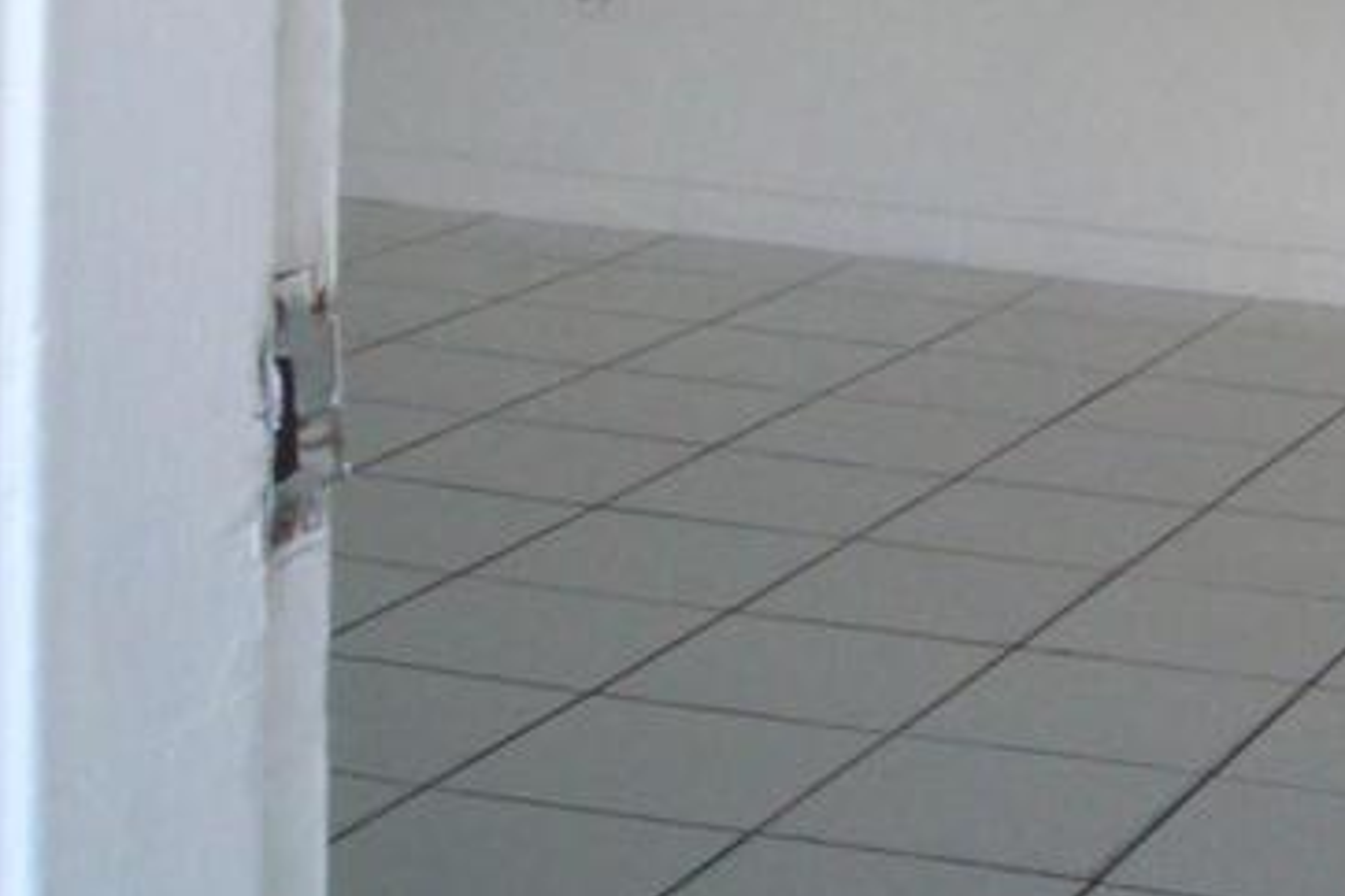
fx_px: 3698
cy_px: -159
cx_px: 1686
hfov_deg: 19.2
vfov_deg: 13.5
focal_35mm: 99
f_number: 4
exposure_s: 1/125
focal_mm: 4.8
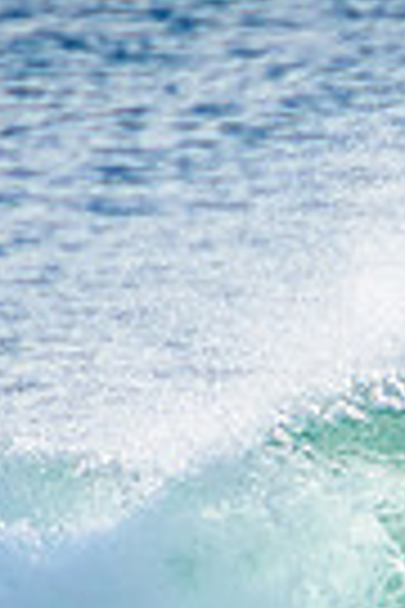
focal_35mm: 2573
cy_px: 669
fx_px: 43416
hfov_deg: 0.5
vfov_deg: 0.8
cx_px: 850
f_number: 5.6
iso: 450
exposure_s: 1/2000
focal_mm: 400
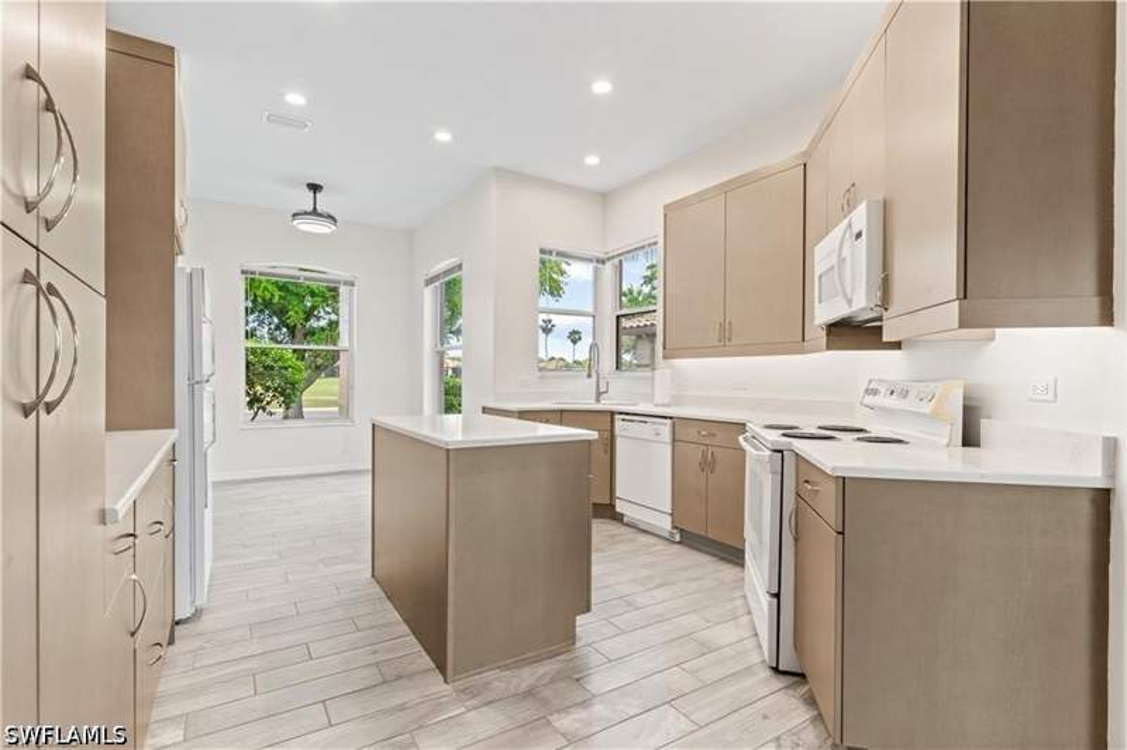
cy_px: 375
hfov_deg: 96.8
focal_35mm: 16
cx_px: 564
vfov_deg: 73.6
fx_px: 500
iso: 320
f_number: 10
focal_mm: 16
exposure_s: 1/5
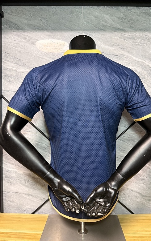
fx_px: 171
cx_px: 83
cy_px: 119
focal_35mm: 26
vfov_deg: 70.4
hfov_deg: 47.5
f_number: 1.78
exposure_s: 1/50
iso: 320
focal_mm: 6.76
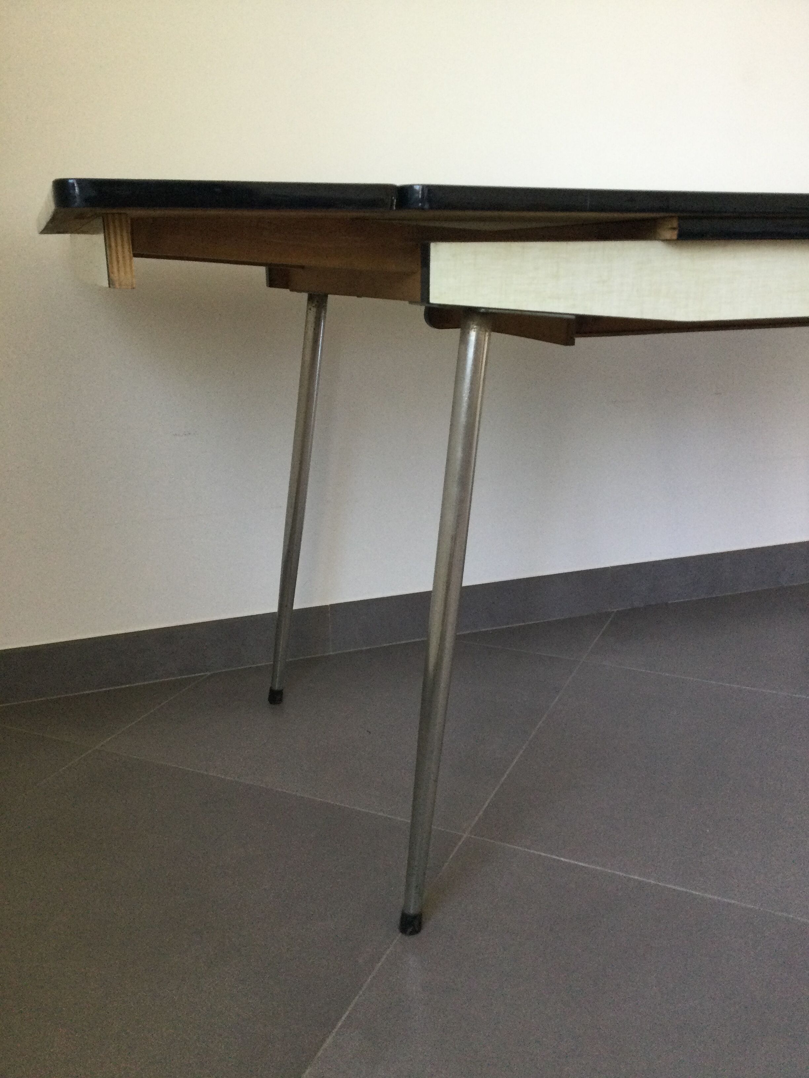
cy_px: 539
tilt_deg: -15.5
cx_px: 404
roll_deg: +0.6
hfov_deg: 45.4
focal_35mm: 31
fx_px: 966
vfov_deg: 58.4
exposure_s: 1/33
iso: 64
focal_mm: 3.3
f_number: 2.4
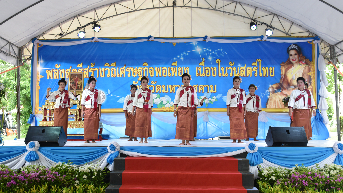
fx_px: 373
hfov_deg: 49.4
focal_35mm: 41
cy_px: 93
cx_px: 171
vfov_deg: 29.0
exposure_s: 1/100
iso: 400
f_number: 5
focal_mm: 26
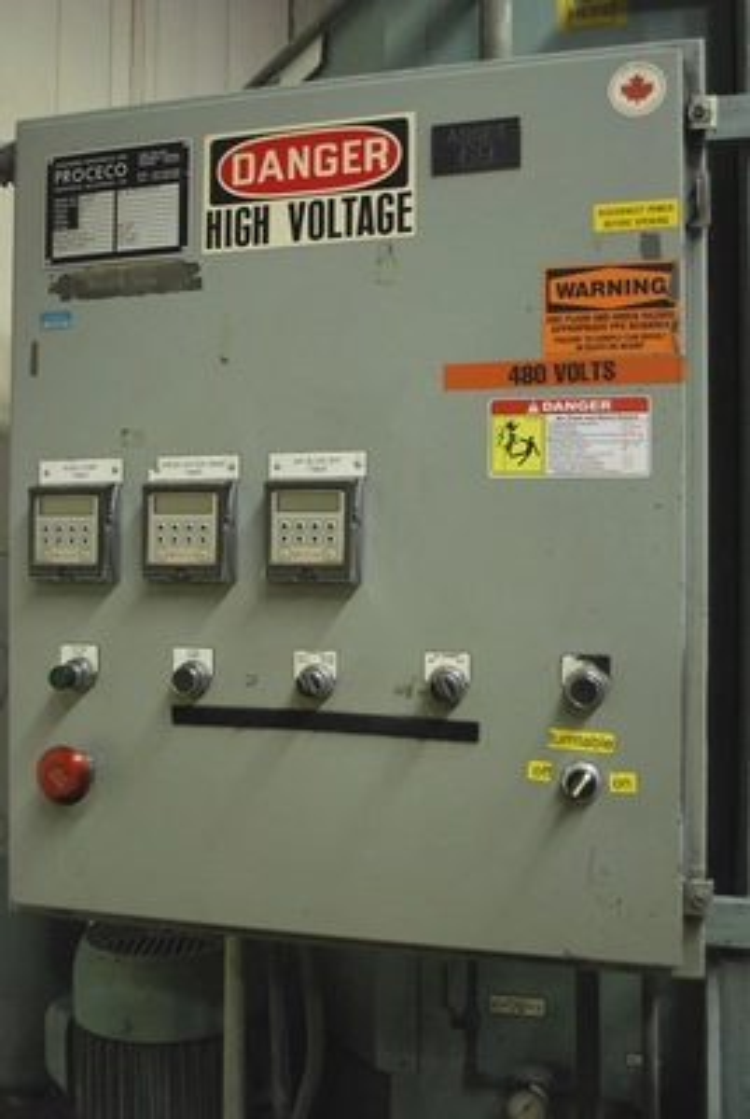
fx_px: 1028
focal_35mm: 33
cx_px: 375
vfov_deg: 57.2
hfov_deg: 40.1
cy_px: 560
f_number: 4
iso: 800
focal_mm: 22
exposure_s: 1/30
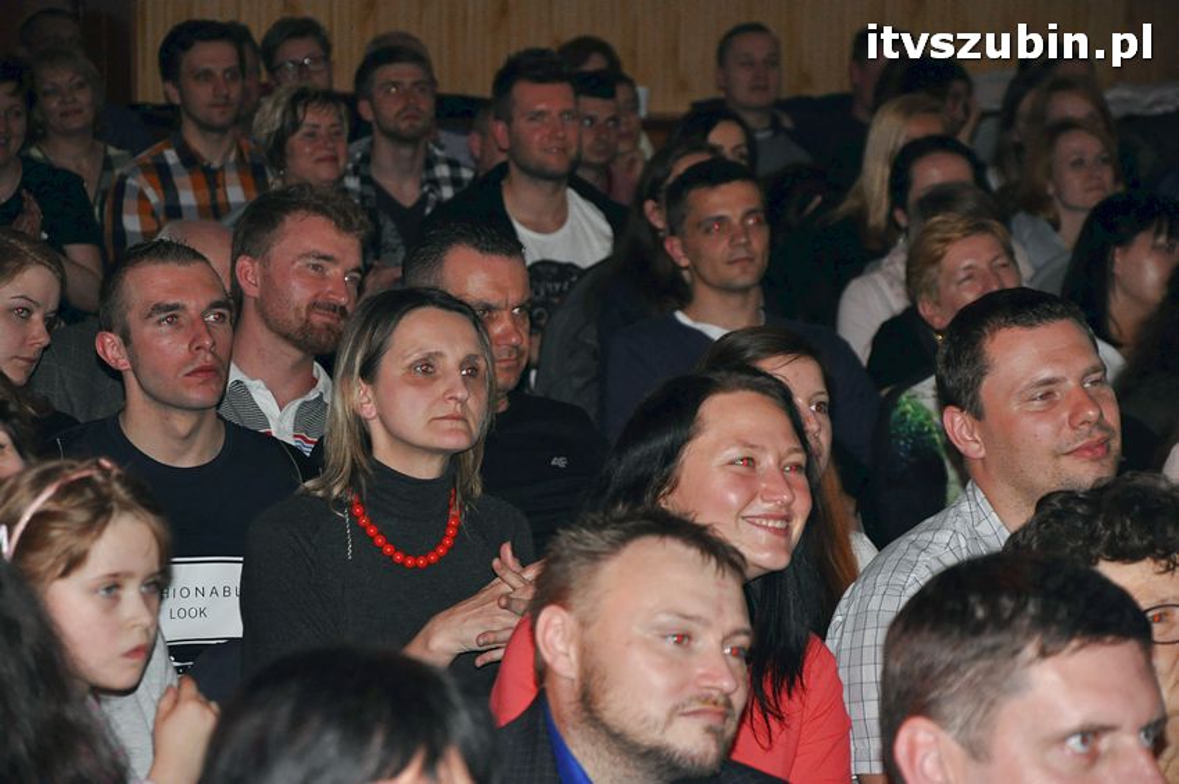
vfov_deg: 9.9
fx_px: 4515
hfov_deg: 14.9
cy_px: 392
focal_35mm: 138
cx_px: 590
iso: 1000
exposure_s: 1/60
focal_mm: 92
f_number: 5.6
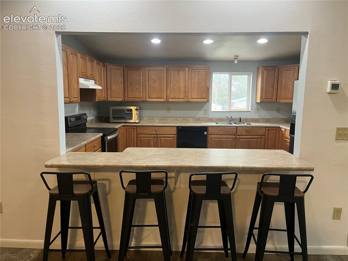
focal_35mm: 26
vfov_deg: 53.1
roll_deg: -1.3
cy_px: 130
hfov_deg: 67.3
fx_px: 261
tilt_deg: -5.9
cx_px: 174
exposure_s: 1/60
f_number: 1.6
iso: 200
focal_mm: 5.1
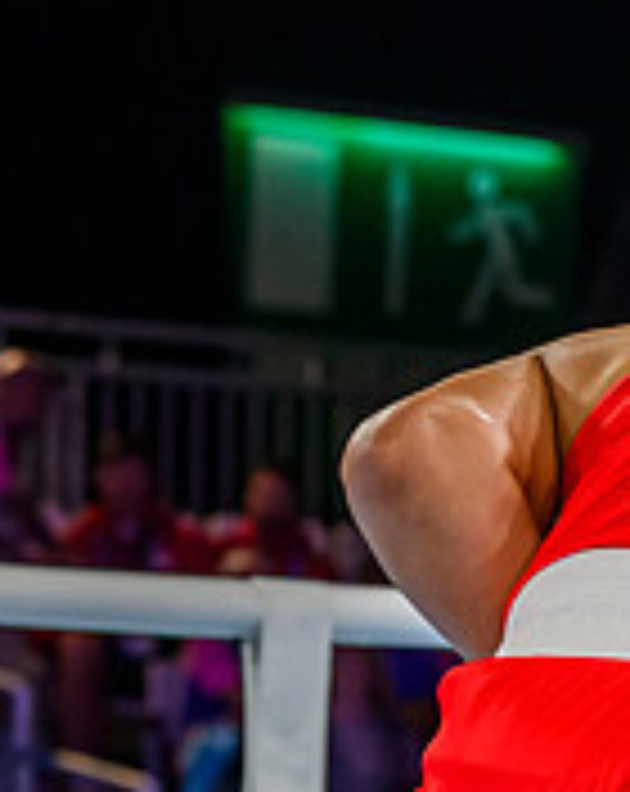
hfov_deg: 5.6
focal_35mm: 276
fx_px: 6455
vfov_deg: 7.0
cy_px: 174
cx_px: 771
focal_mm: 65
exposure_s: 1/1600
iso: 2500
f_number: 3.5
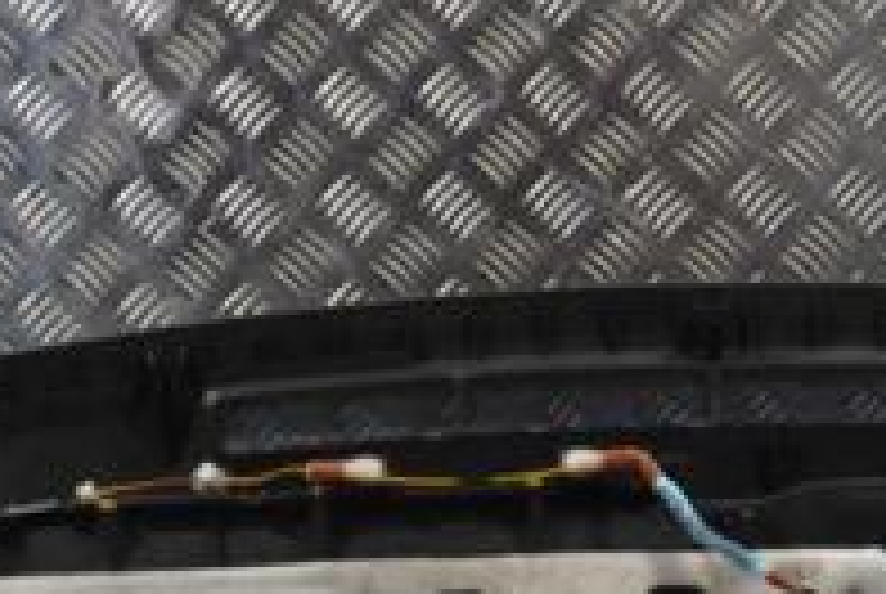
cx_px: 675
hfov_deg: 14.0
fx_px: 3599
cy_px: 572
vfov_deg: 9.4
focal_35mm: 146
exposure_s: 1/320
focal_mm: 32
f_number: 9
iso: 3200
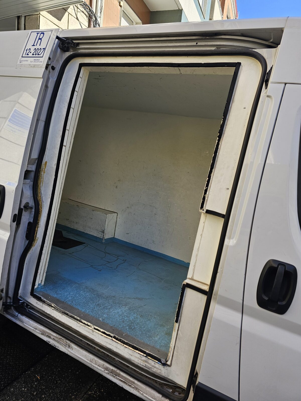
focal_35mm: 23
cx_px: 150
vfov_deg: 73.9
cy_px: 200
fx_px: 267
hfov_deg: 58.9
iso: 32
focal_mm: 6.3
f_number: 1.7
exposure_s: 1/359
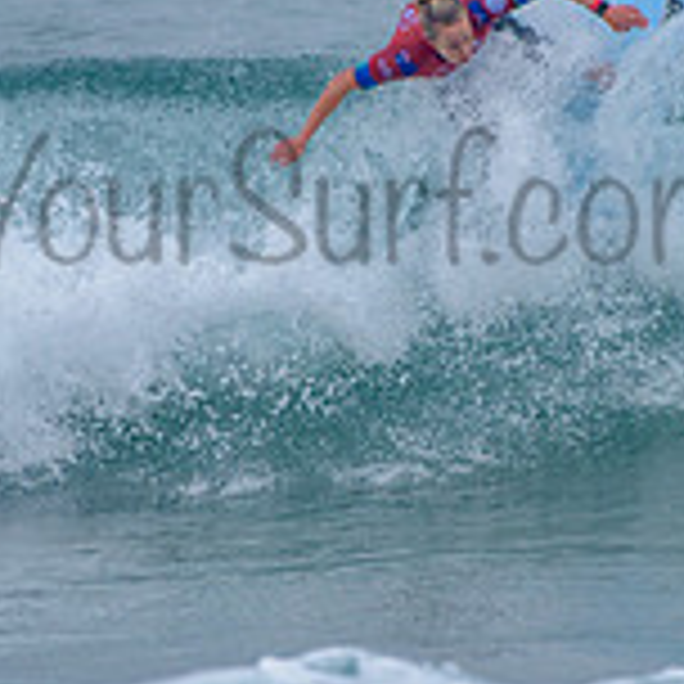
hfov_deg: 1.1
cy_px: 160
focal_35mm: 1555
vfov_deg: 1.1
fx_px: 34763
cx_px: 428
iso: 360
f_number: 5.6
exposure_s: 1/2000
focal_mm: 480
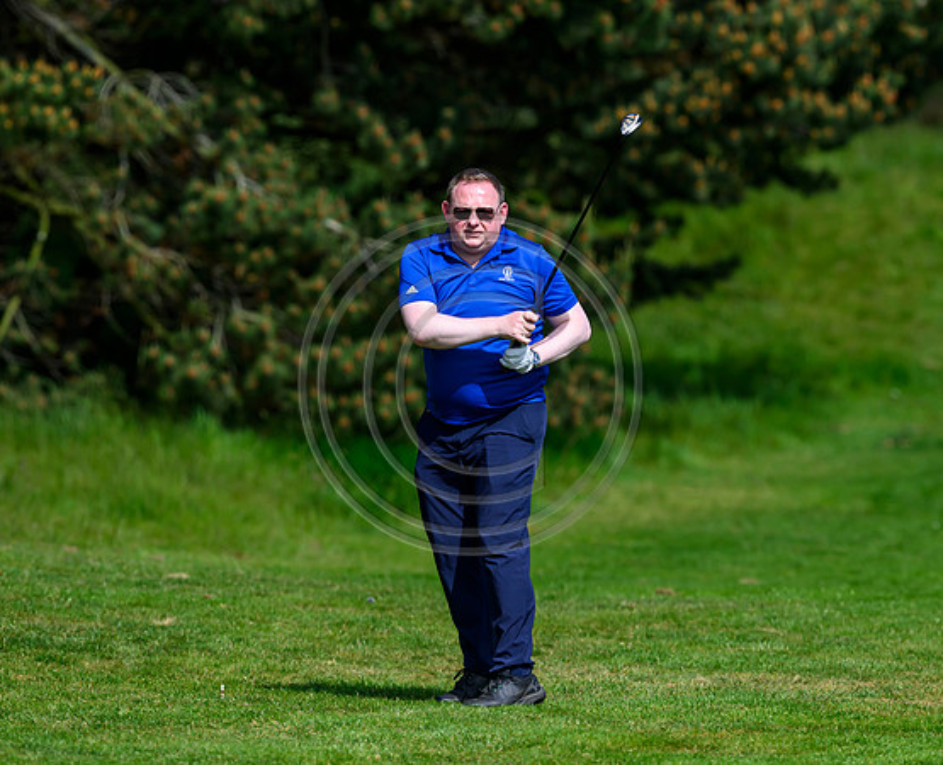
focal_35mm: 536
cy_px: 314
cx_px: 492
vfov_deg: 2.9
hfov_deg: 3.6
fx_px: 15036
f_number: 4.5
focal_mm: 400
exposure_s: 1/5000
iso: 500
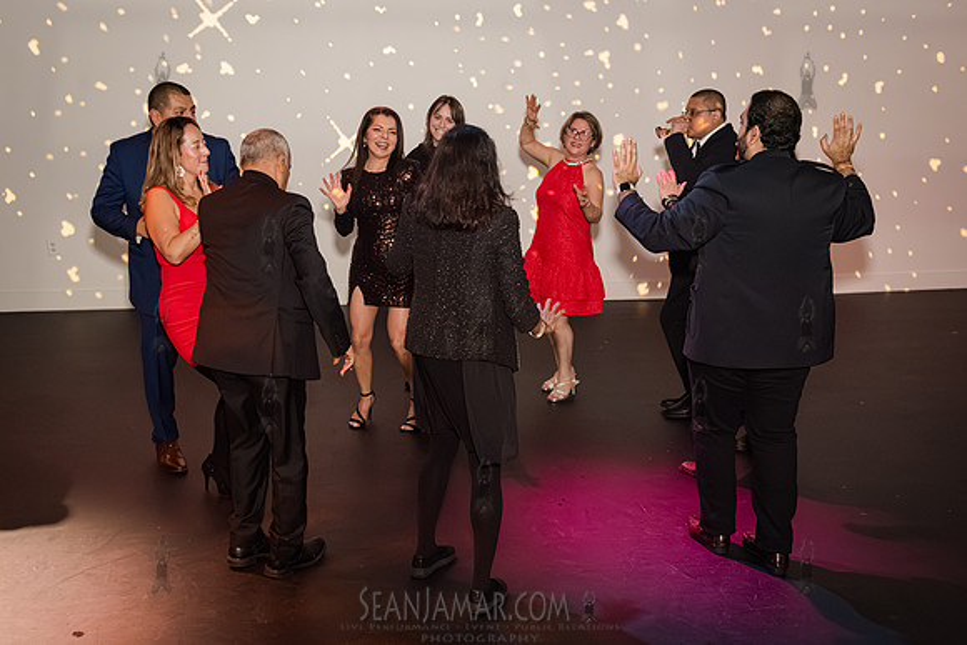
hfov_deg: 45.8
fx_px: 1144
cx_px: 495
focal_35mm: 43
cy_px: 356
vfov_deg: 31.5
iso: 8000
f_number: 3.2
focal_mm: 35
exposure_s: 1/250
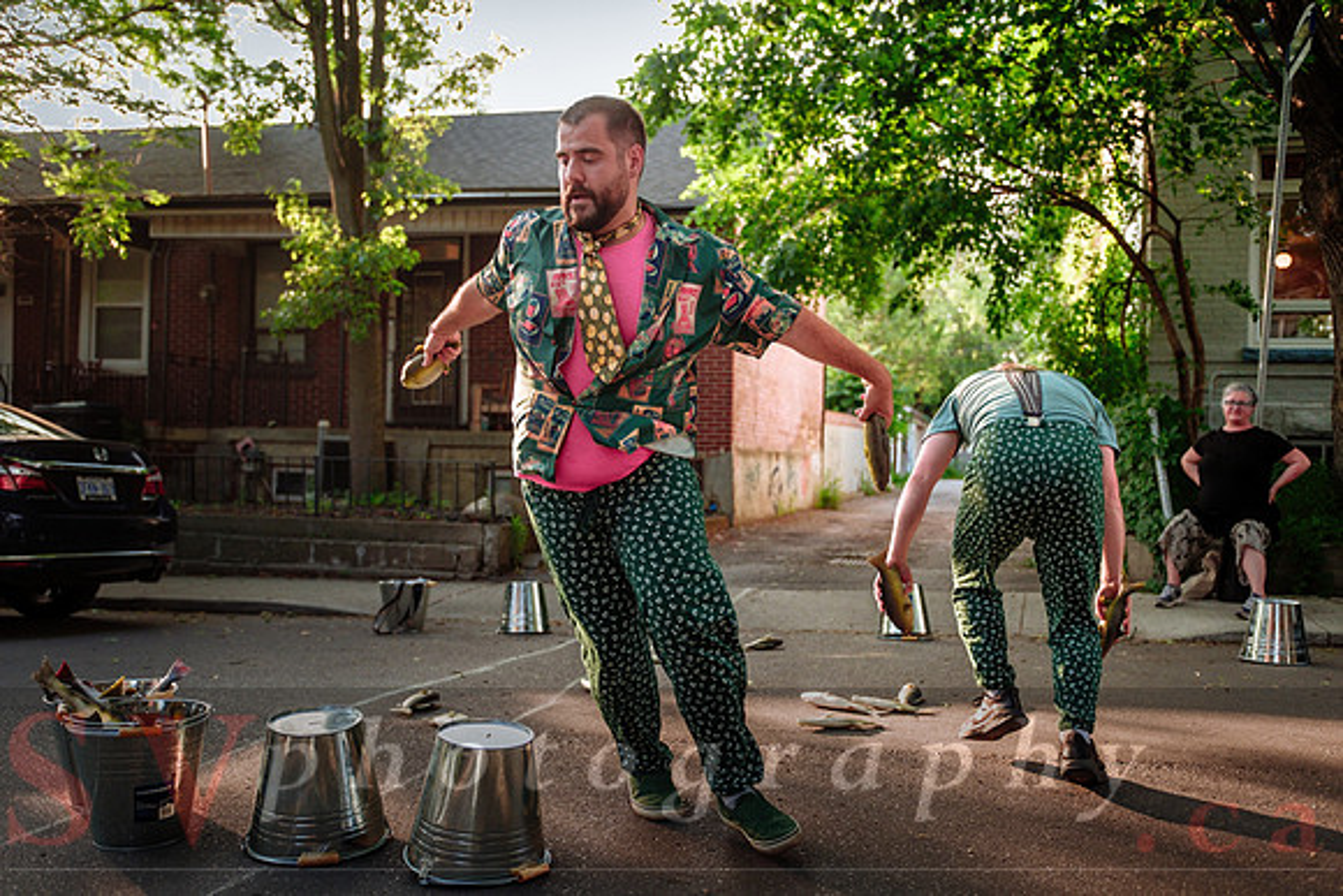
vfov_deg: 38.1
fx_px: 1297
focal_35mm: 35
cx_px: 707
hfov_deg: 54.7
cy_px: 472
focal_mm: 21.8
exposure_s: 1/800
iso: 500
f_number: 1.8
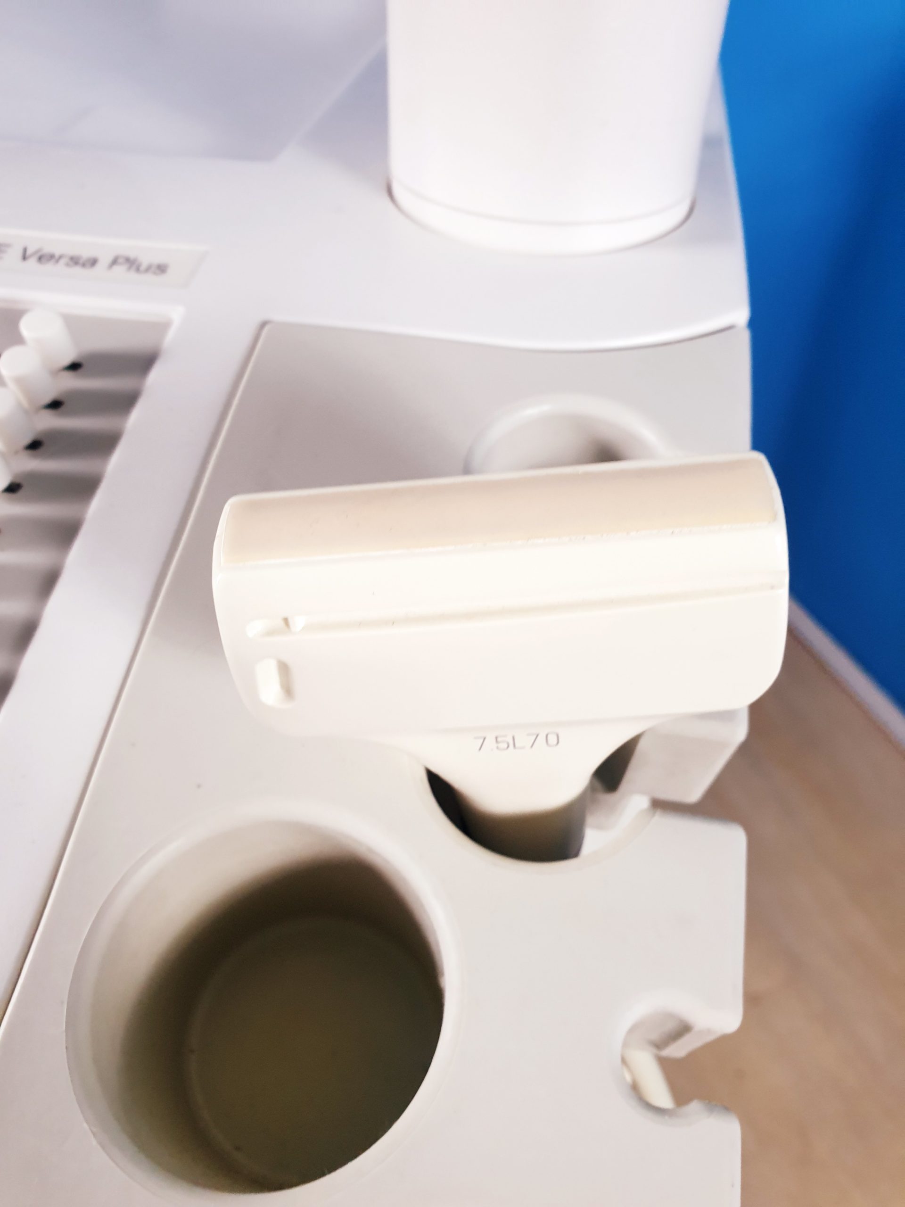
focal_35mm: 26
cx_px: 452
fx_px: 906
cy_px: 604
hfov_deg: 53.1
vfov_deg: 67.3
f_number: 2.4
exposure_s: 1/50
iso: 160
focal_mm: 4.3
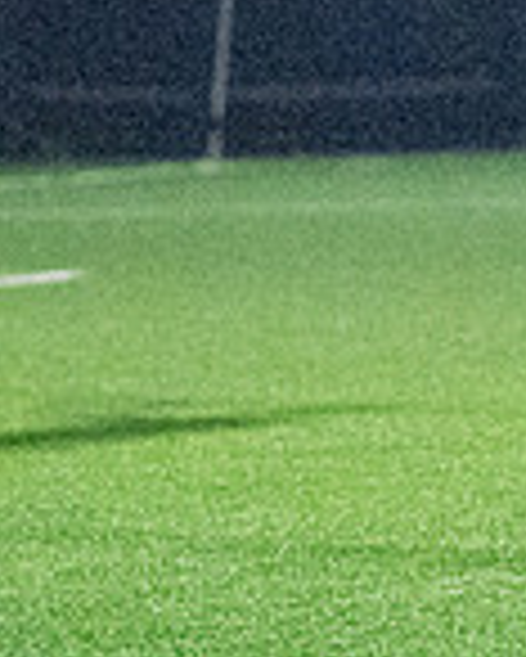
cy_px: -31
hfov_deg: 2.3
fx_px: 12869
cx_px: 400
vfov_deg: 2.9
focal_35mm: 662
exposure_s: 1/1000
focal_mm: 110
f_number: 2.8
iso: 8000
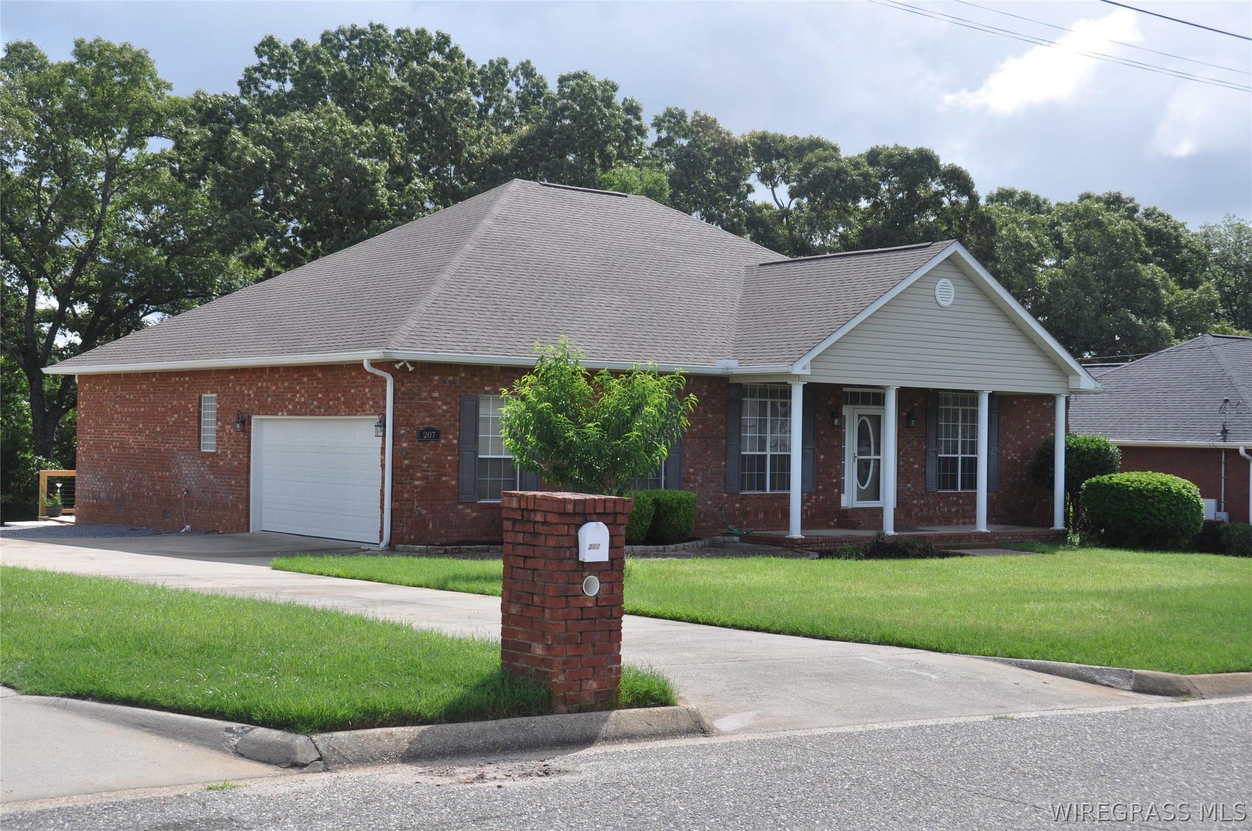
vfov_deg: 28.0
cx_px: 626
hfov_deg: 41.2
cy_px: 416
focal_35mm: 48
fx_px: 1667
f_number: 9
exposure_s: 1/320
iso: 200
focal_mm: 32
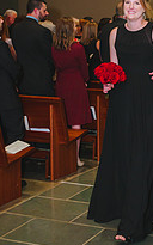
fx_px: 567
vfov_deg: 24.1
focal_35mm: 85
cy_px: 57
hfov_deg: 15.1
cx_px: 157
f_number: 2.8
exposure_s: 1/500
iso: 2500
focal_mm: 38
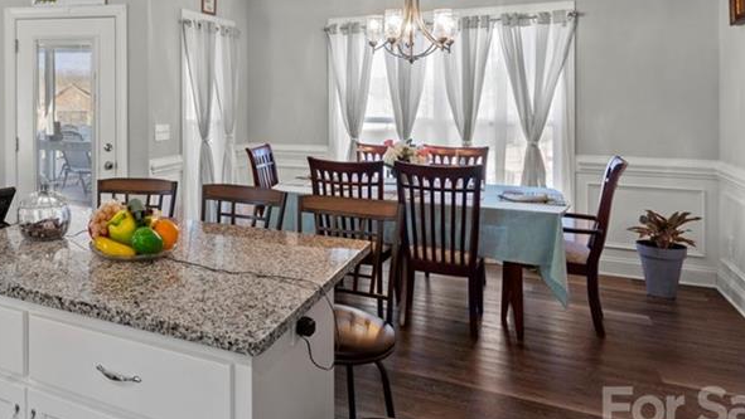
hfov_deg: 61.3
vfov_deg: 39.0
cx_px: 163
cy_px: 95
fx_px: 573
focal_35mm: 29
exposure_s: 1/1.67
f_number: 11
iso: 100
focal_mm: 16
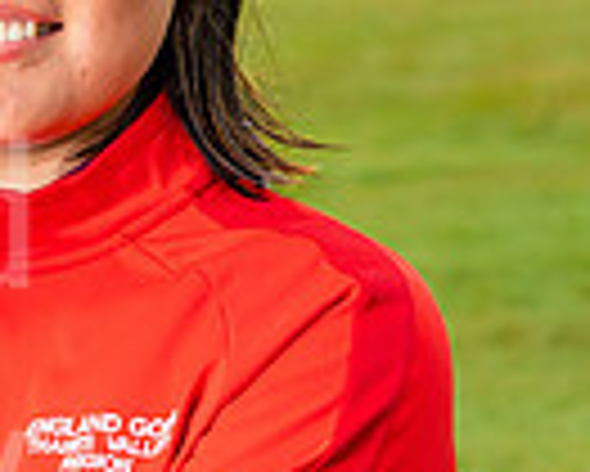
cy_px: 256
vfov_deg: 4.4
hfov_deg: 5.4
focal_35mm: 352
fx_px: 6151
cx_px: -540
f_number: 8
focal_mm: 85
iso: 500
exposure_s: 1/250
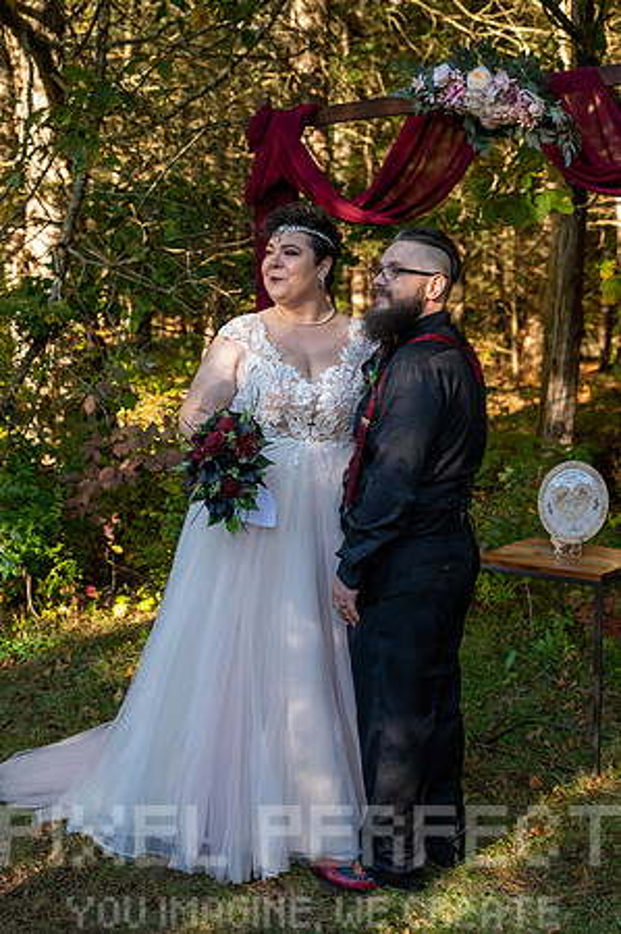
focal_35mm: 48
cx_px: 310
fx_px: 1245
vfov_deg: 41.2
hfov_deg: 28.0
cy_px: 467
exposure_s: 1/3200
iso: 6400
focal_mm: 48
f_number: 4
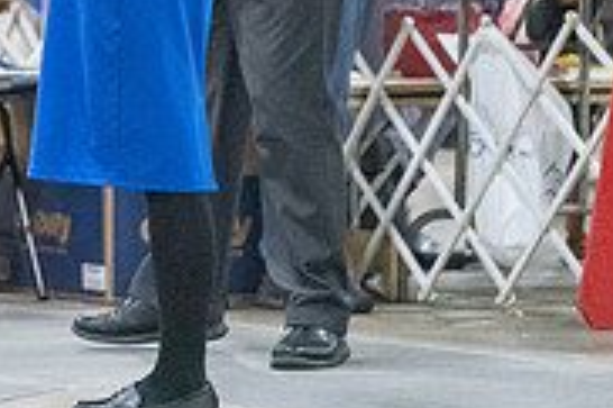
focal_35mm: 469
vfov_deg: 2.9
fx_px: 7979
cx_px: -354
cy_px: -140
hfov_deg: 4.4
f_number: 3.2
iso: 12800
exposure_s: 1/400
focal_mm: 147
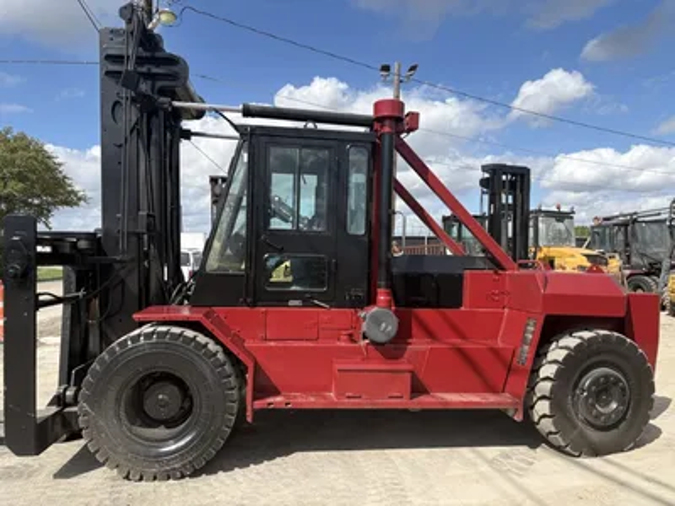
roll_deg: +0.8
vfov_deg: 53.1
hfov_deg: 67.3
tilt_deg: +0.3
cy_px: 253
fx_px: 507
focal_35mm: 26
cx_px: 338
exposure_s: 1/2865
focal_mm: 5.96
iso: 50
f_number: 1.6
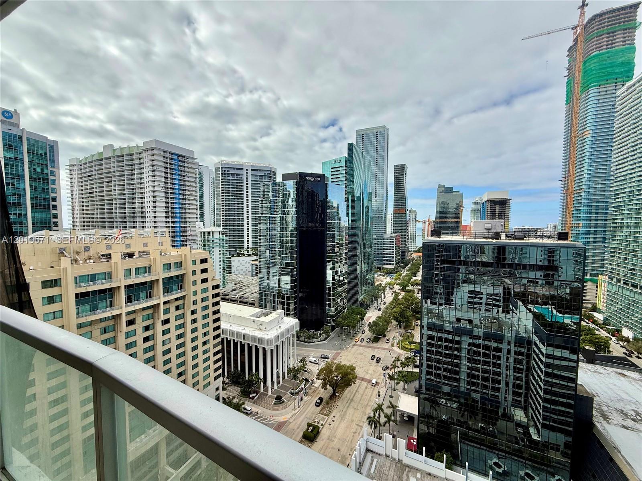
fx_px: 260
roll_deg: +0.2
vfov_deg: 85.7
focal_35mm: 14
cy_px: 240
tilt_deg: -2.2
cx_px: 321
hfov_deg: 102.1
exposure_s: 1/1572
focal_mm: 2.22
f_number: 2.2
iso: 50
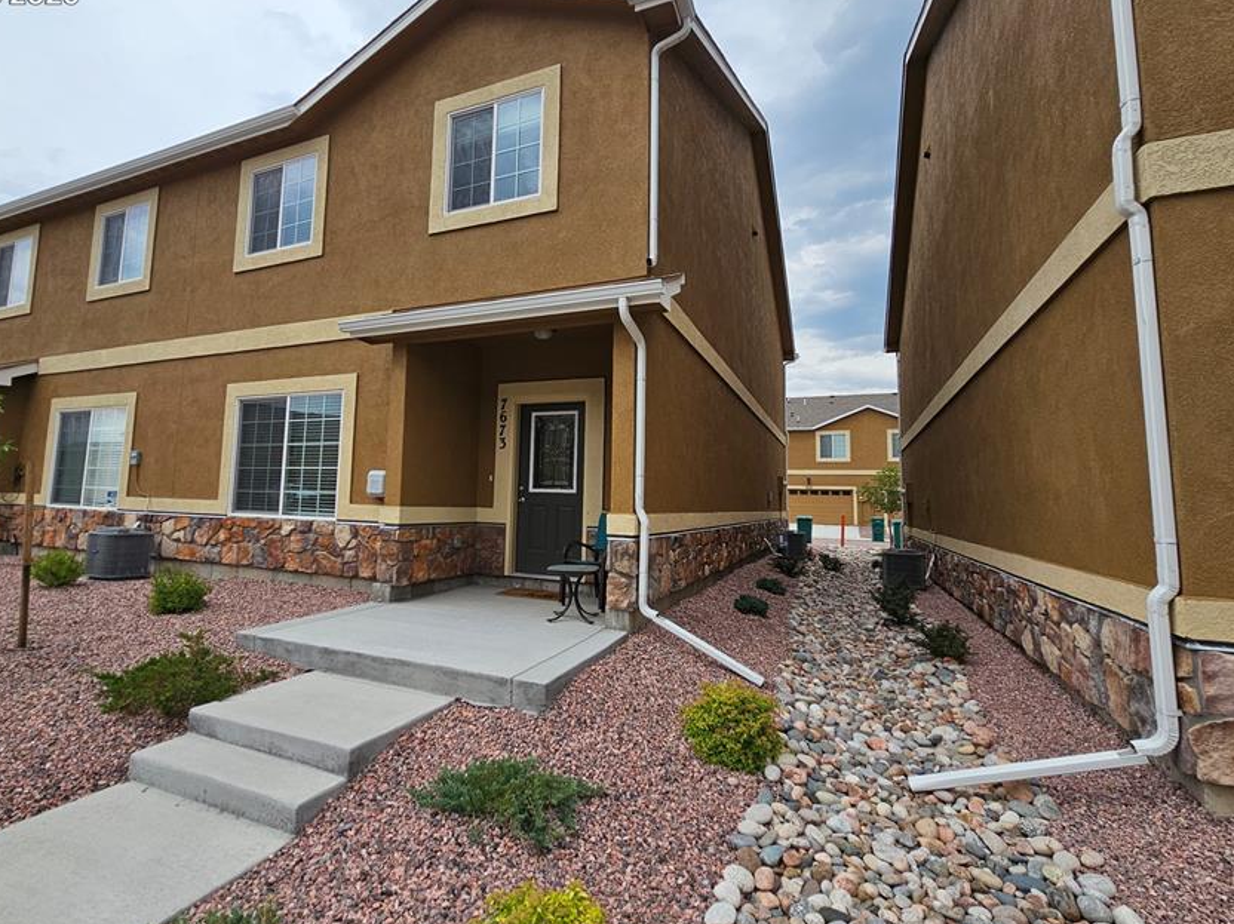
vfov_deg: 78.0
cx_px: 552
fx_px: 570
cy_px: 443
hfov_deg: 94.2
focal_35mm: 16
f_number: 2.2
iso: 50
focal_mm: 2.2
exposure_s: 1/1849
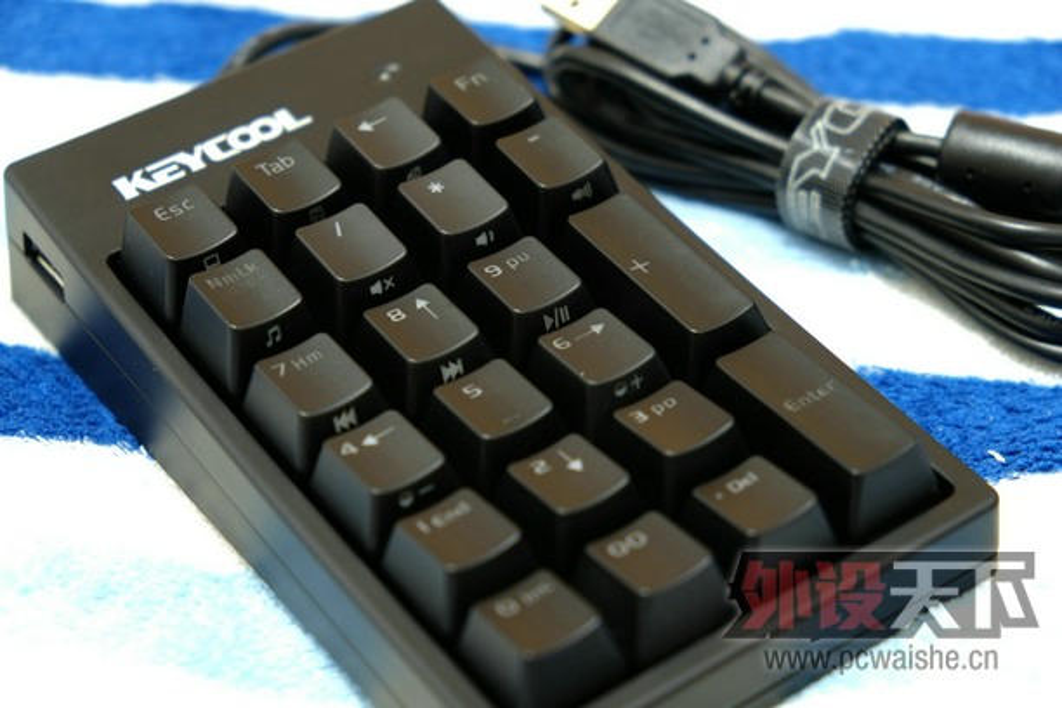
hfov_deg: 24.5
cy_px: 354
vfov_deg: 16.5
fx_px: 2448
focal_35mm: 83
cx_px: 531
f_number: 4
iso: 100
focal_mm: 55
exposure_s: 1.8
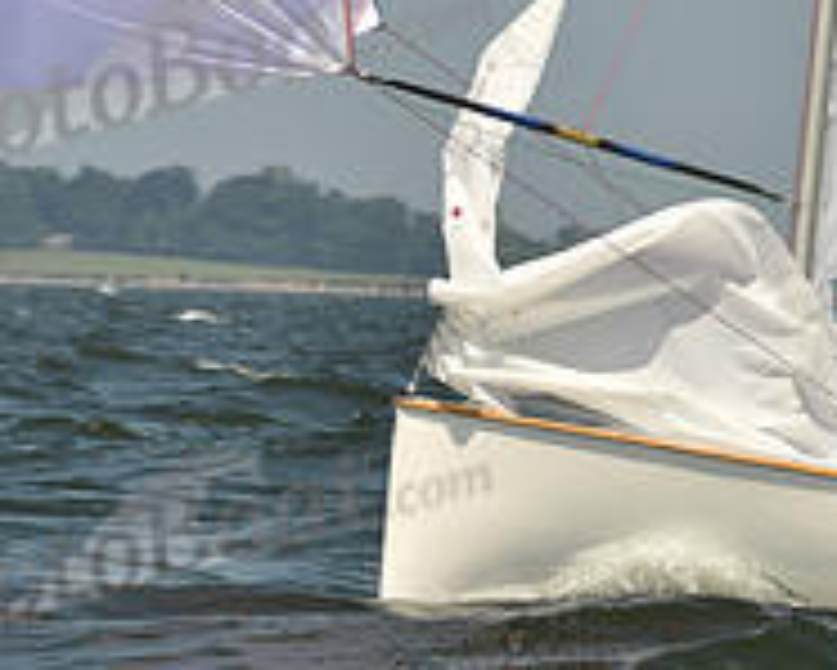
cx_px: 729
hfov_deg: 3.3
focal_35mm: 584
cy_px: 245
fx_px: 14474
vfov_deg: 2.7
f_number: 7.1
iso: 250
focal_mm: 200
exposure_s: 1/1250
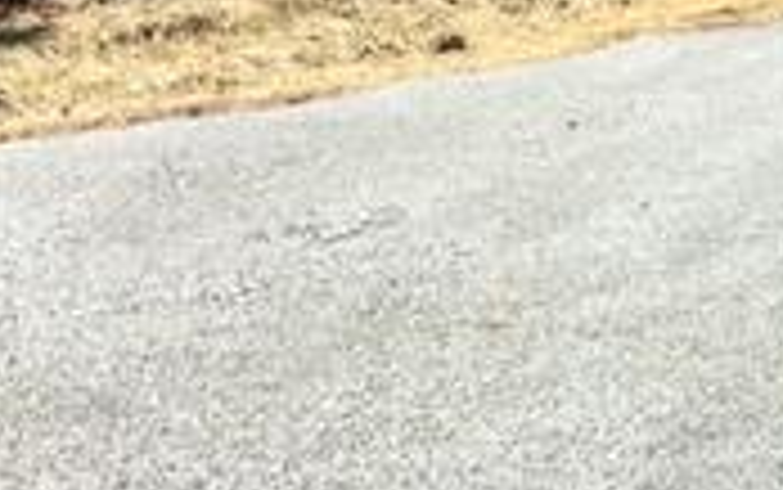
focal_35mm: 113
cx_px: 1062
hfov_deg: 17.2
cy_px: -517
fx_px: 2413
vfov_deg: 10.6
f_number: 2.2
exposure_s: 1/1425
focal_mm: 4.15
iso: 25
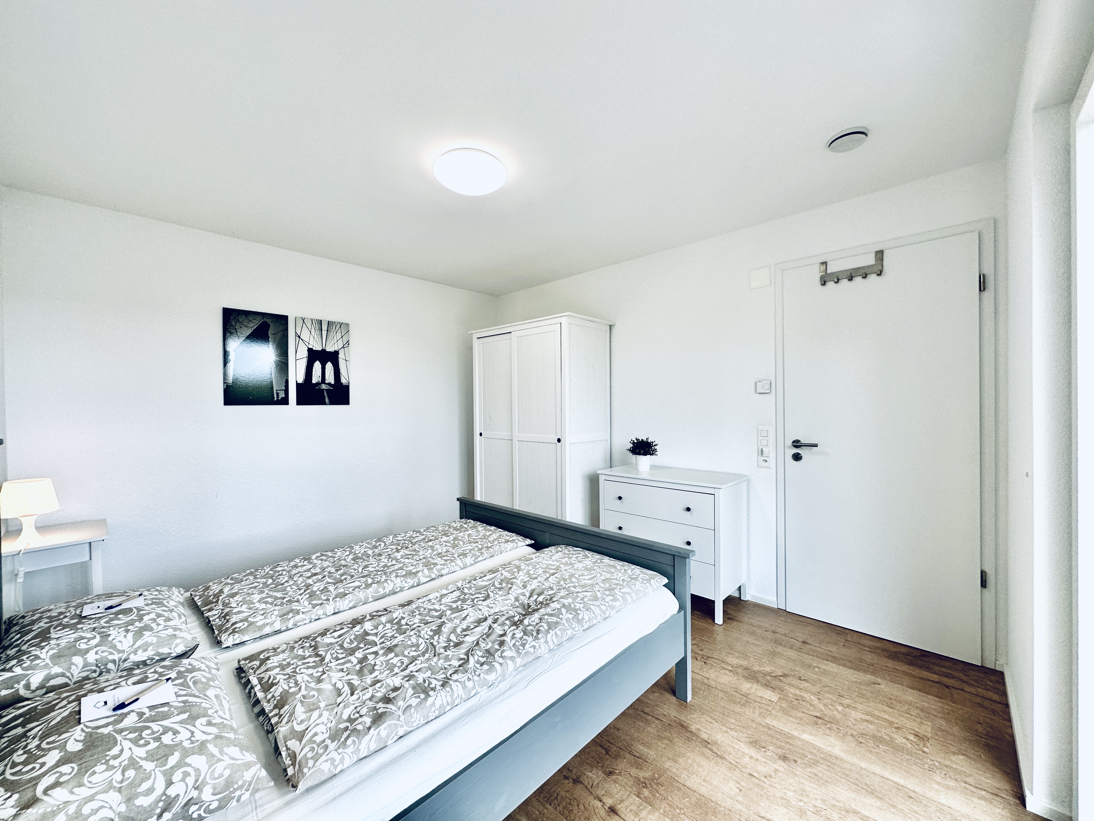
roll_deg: +0.5
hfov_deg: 102.1
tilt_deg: -1.4
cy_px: 410
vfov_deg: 85.7
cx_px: 547
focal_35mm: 14
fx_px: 442
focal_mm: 2.22
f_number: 2.2
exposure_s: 1/99
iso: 64
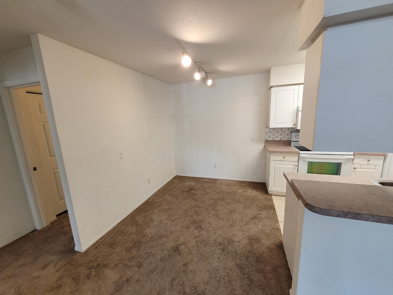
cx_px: 196
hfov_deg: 106.2
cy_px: 148
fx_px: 148
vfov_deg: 89.9
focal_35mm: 13
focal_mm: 1.74
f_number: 2.2
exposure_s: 1/60
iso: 200
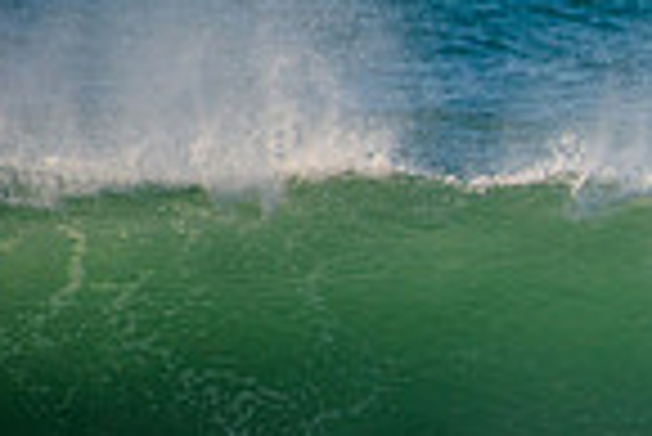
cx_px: 1277
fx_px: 36167
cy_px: 497
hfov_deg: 1.0
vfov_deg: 0.7
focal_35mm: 1995
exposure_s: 1/1600
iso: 180
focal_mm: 500
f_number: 5.6
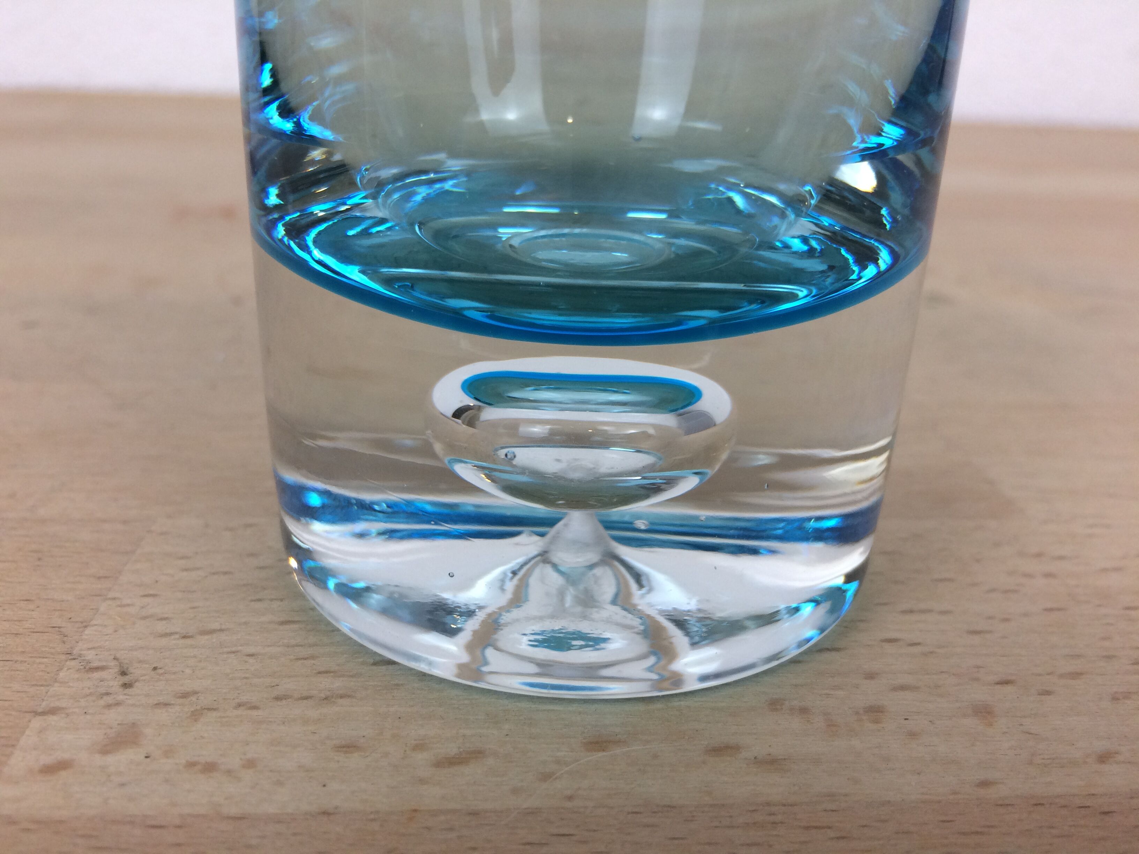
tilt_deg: -21.6
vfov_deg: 48.2
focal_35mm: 29
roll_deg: -2.7
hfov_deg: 61.7
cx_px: 570
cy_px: 427
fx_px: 954
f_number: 2.2
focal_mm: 4.15
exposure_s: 1/100
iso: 64
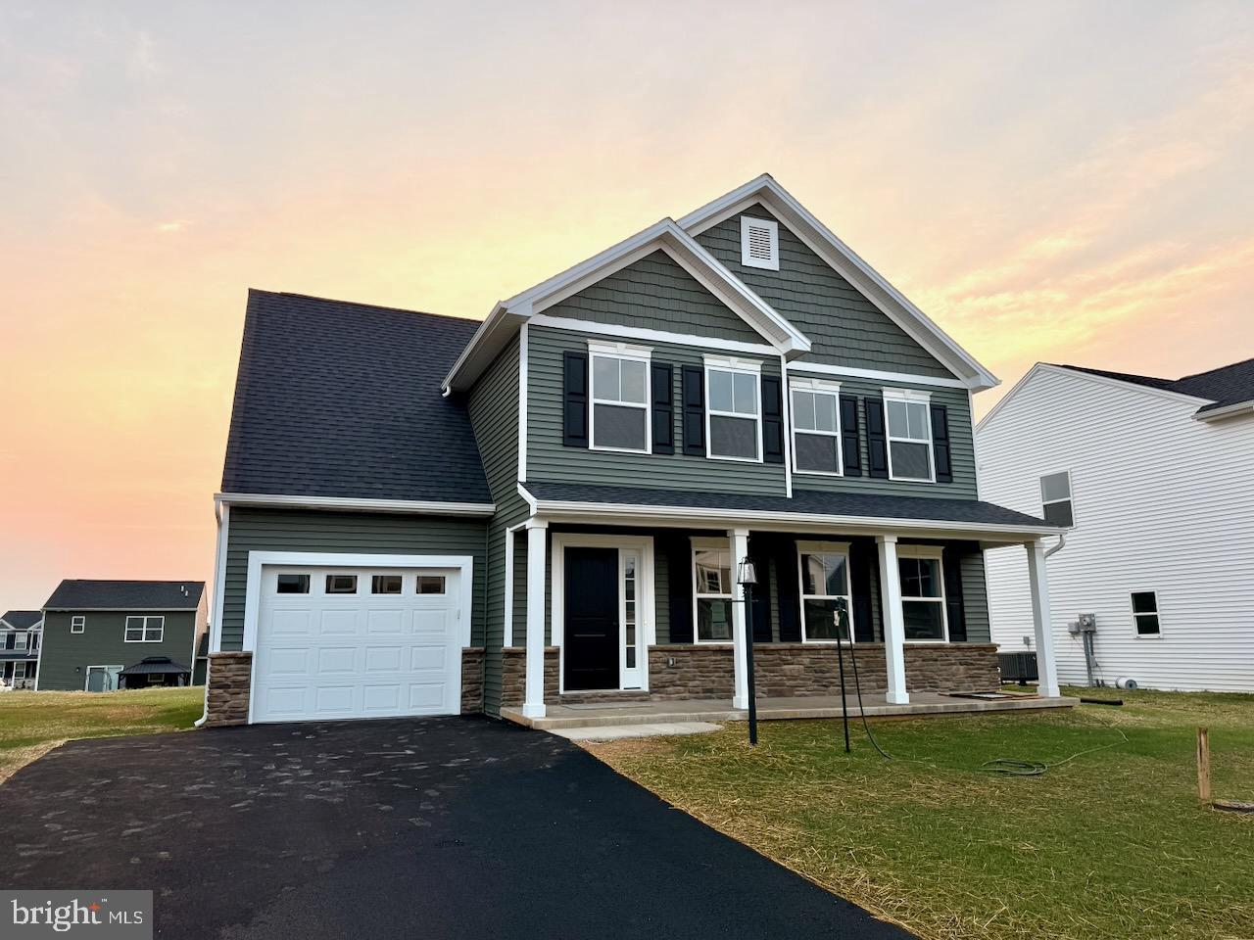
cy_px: 470
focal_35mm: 24
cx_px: 627
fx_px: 869
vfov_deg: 56.8
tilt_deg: +10.0
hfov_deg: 71.6
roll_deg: +0.5
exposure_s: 1/256
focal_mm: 6.76
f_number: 1.78
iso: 64
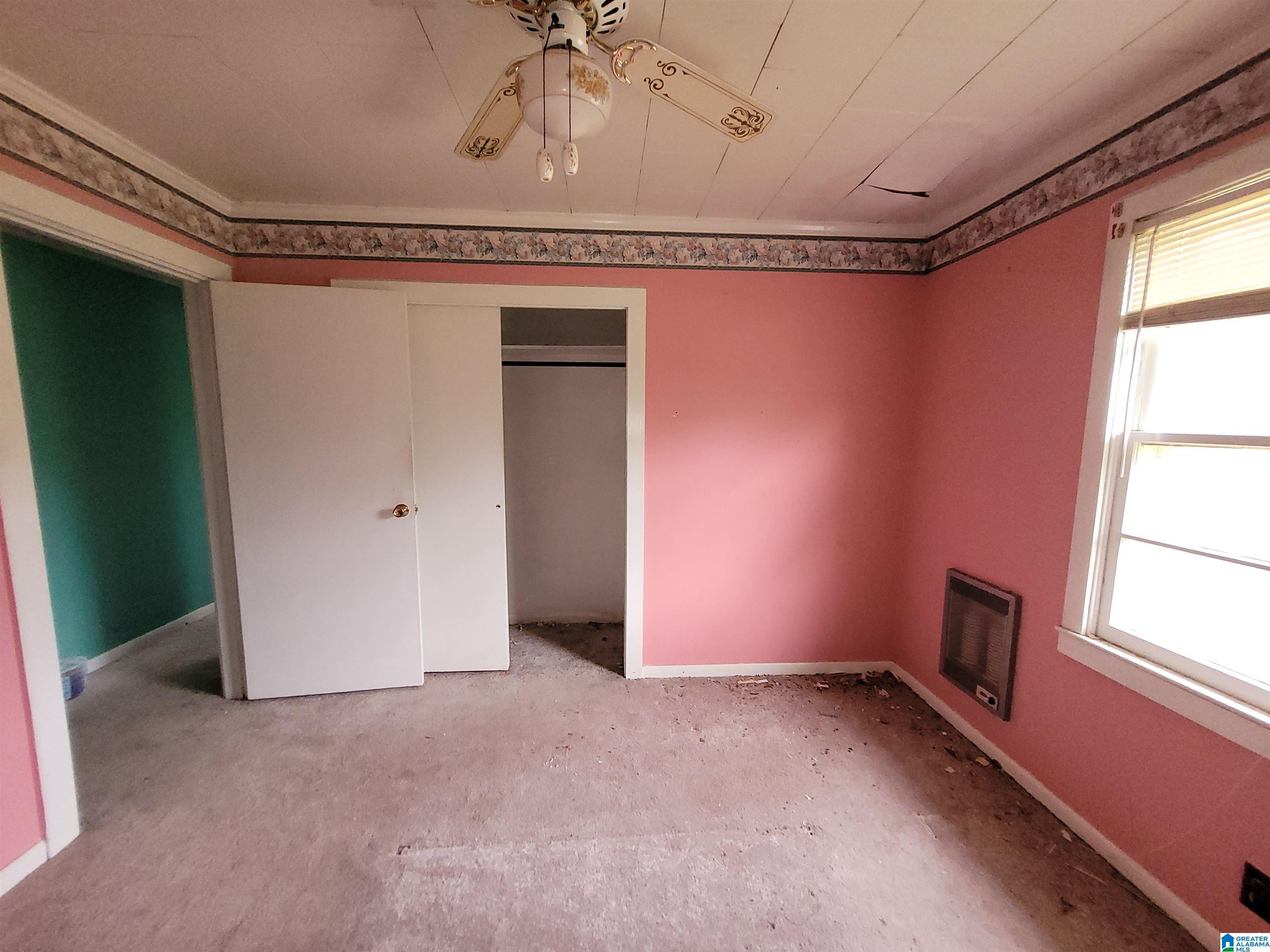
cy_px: 476
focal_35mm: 13
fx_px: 477
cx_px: 635
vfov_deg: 89.9
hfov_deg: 106.2
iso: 250
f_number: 2.2
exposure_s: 1/60
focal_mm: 1.74
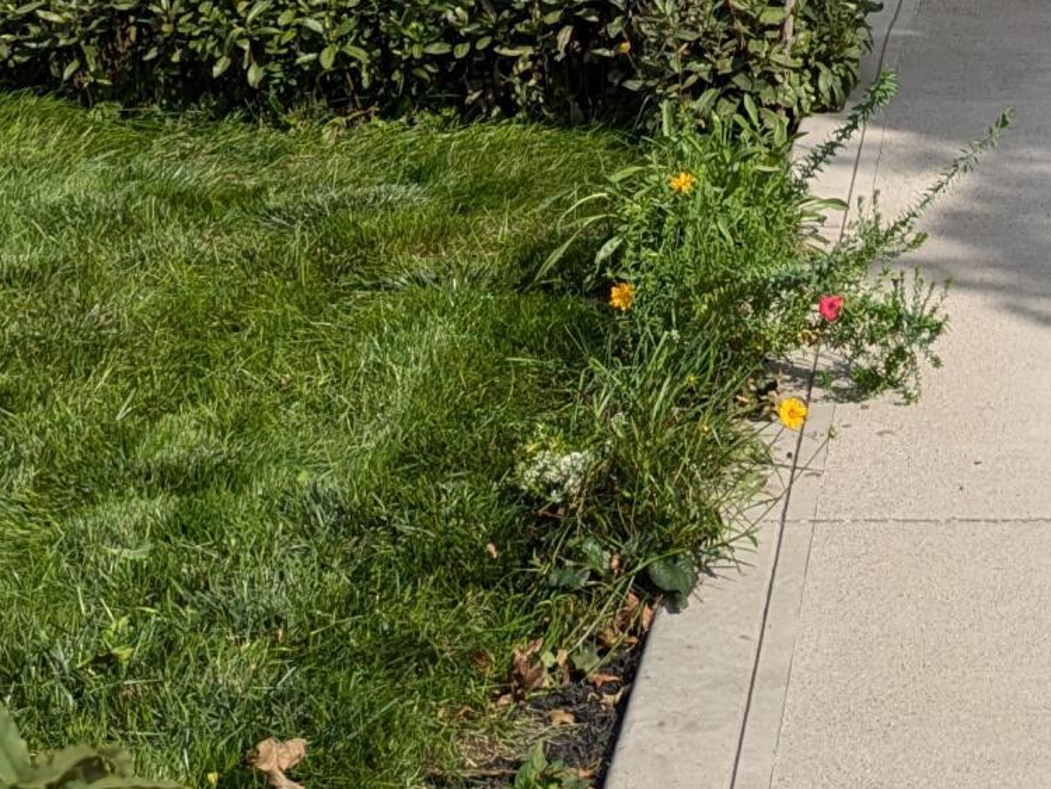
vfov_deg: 13.3
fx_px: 3037
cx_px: 1010
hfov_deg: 19.2
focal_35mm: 100
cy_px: -647
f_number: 1.89
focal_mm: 5.43
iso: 40
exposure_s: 1/2732
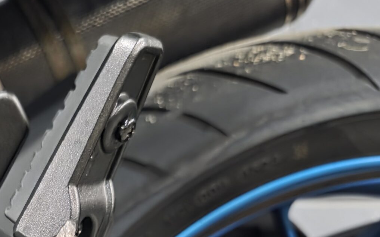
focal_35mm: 57
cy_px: 293
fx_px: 590
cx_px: -18
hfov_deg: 32.2
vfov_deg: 21.0
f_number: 1.7
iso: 1250
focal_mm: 6.25
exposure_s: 1/20
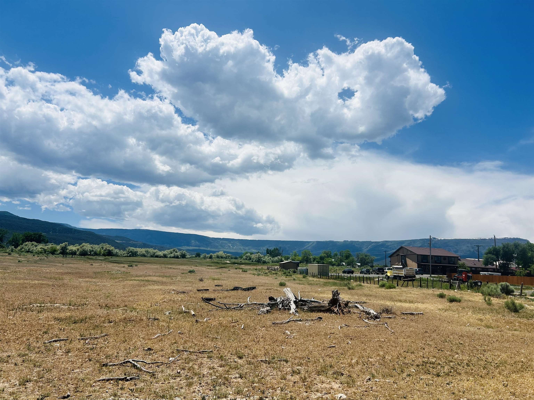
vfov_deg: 53.1
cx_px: 267
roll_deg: -2.5
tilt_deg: +10.2
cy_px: 200
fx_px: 401
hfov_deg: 67.3
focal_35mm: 26
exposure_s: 1/10309
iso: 50
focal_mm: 5.7
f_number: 1.5
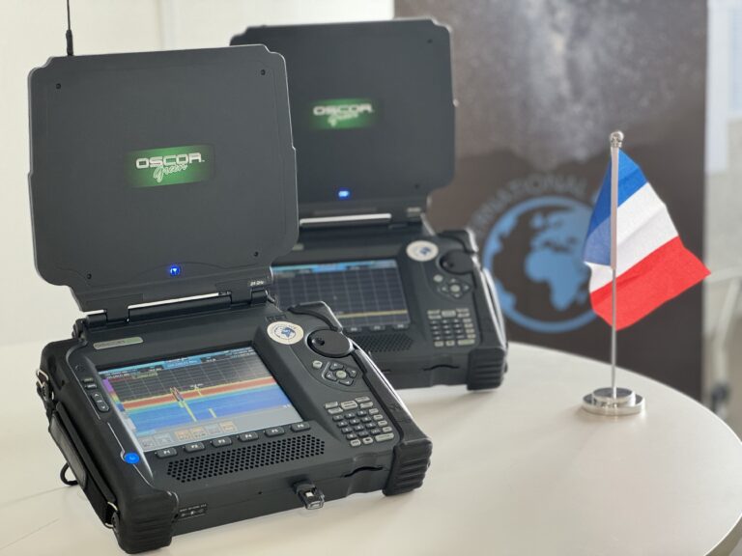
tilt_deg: -11.4
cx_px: 371
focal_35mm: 77
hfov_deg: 25.3
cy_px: 278
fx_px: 1651
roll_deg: +1.9
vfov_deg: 19.1
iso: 500
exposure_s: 1/50
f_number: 2.8
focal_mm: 9
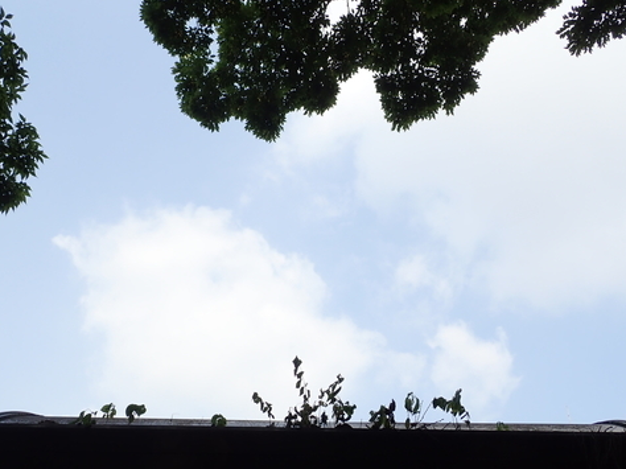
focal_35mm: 38
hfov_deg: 49.0
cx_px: 326
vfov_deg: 37.5
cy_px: 295
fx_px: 687
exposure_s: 1/800
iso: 100
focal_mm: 5.5
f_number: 3.2
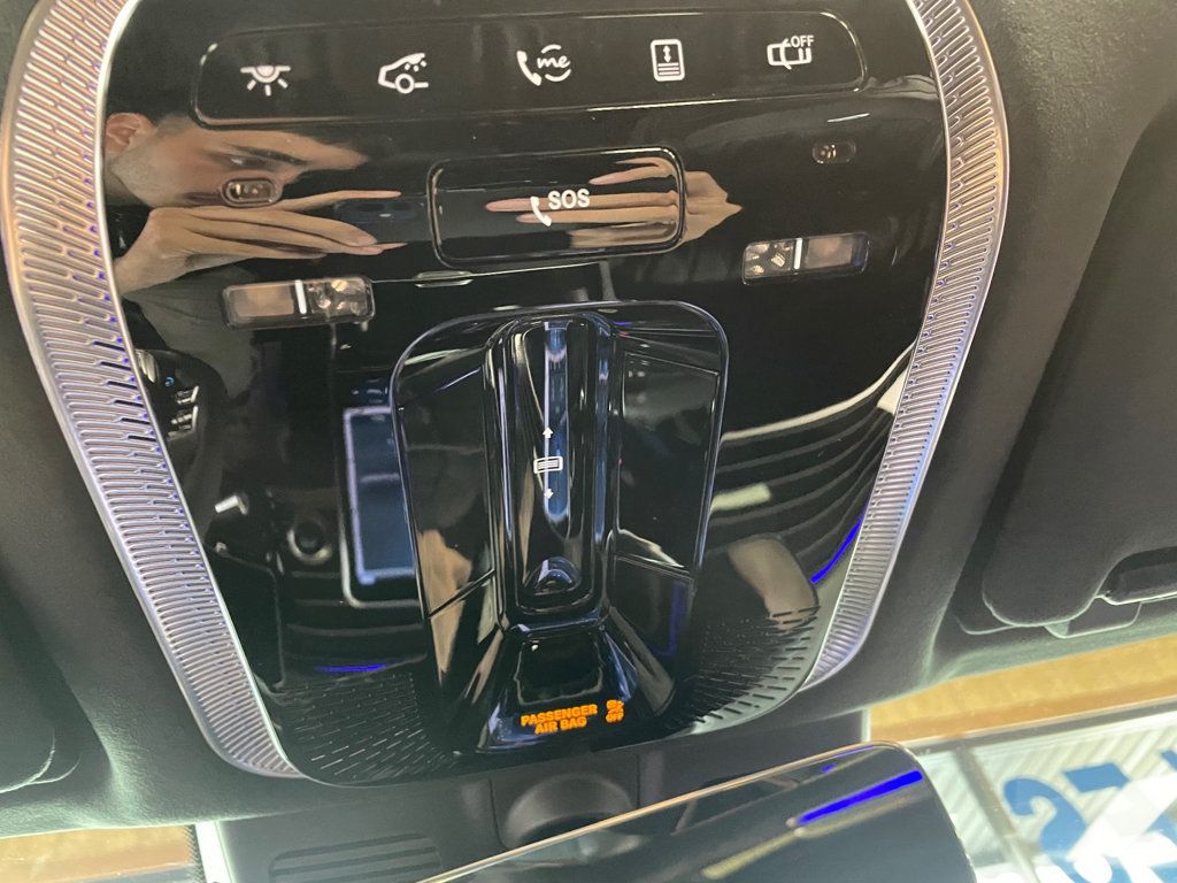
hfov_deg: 67.3
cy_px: 442
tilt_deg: +48.6
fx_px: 884
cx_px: 588
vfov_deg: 53.1
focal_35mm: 26
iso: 640
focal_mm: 4.2
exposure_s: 1/30
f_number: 1.6
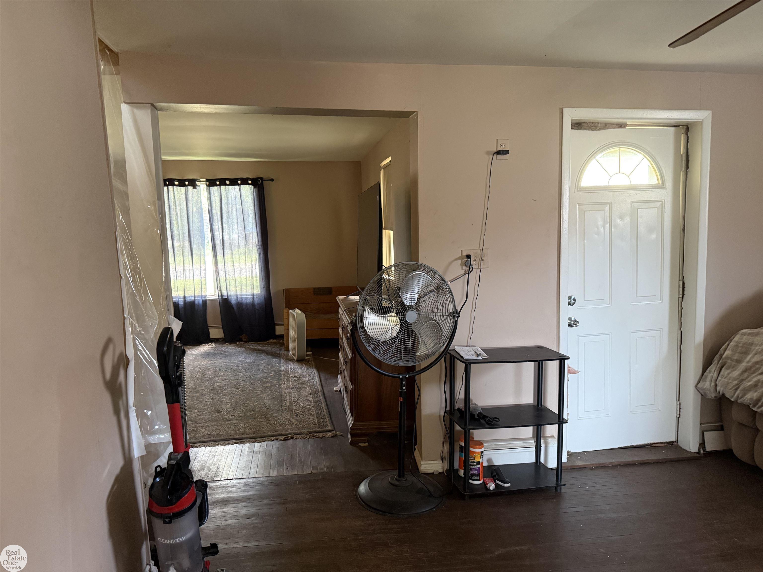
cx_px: 382
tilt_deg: -7.1
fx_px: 529
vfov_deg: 56.8
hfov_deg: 71.6
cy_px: 286
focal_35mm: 24
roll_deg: +1.6
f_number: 1.78
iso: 500
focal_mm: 6.76
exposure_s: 1/60
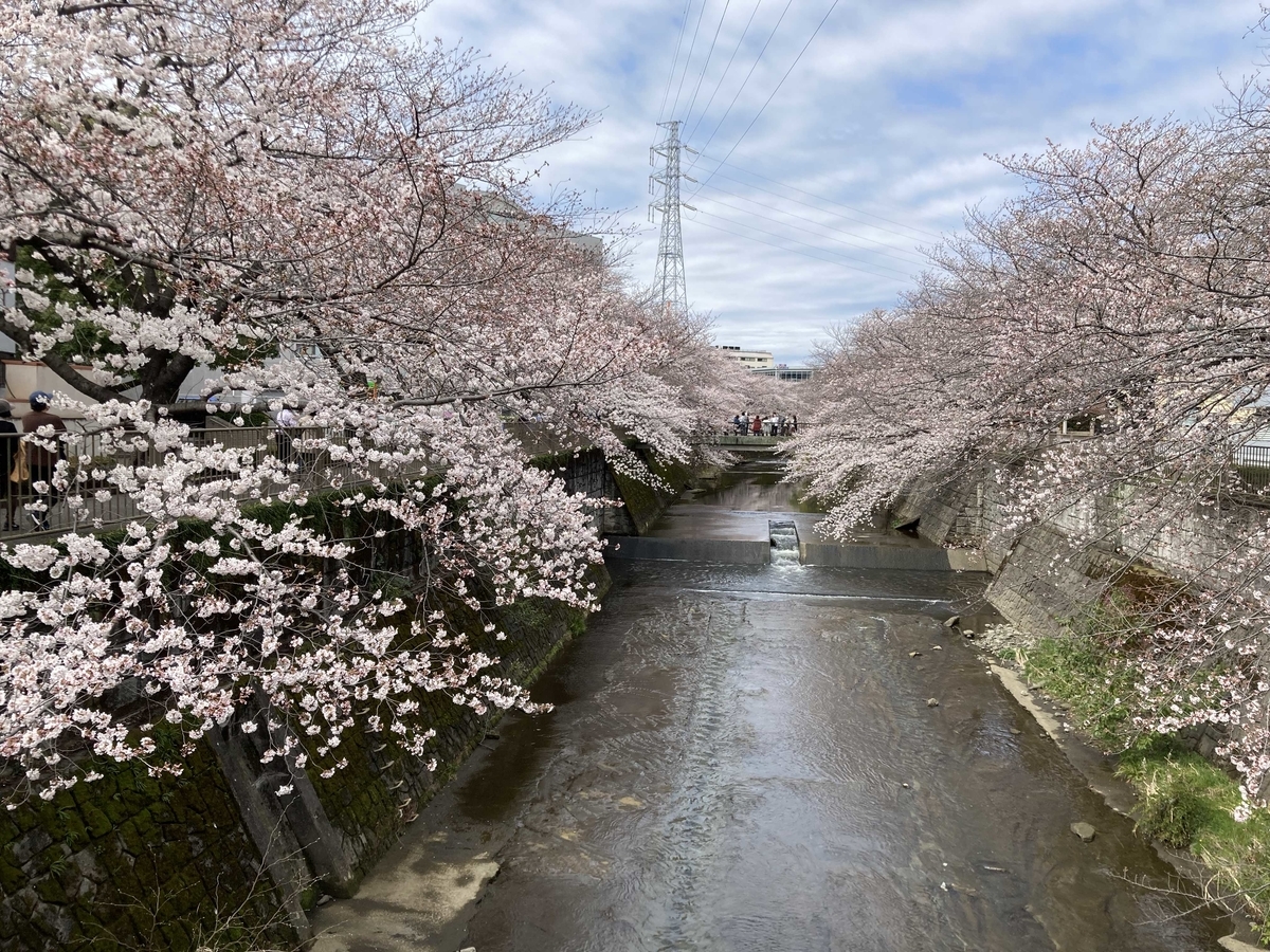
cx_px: 635
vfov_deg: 49.7
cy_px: 476
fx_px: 1027
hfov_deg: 63.4
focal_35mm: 28
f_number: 1.8
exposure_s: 1/1473
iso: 20
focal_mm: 3.99
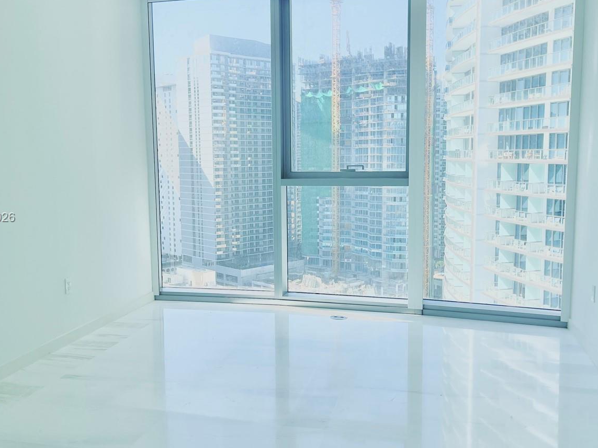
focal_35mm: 35
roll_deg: +0.8
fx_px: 605
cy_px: 218
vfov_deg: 40.7
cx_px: 270
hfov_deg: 52.5
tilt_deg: -7.0
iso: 32
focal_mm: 5.1
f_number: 1.6
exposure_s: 1/938
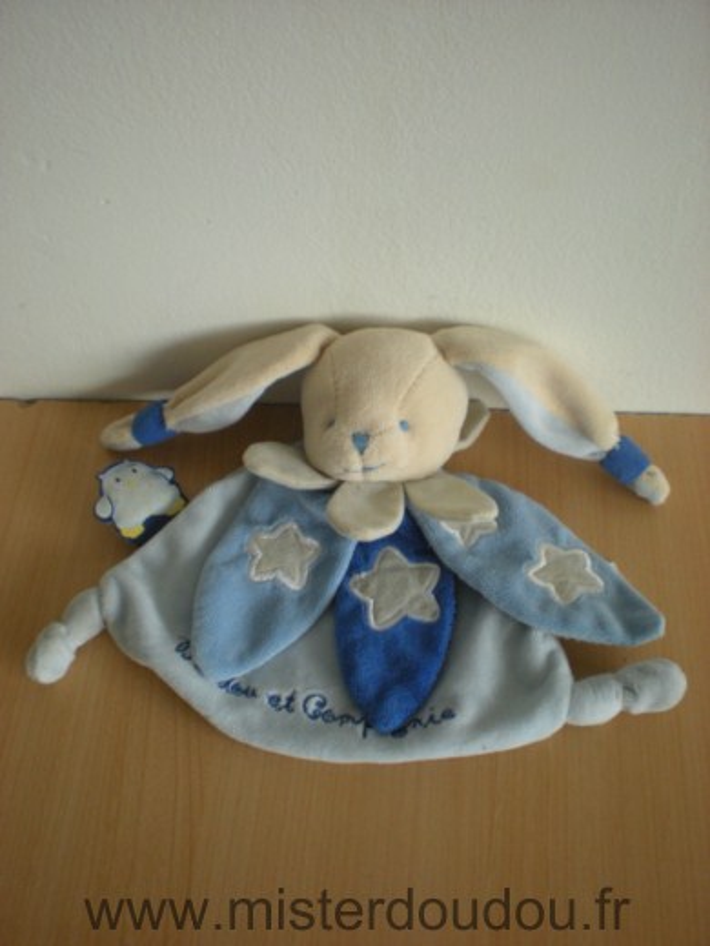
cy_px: 473
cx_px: 355
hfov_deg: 37.7
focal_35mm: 38
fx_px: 1039
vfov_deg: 49.0
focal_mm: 6.3
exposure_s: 1/50.2
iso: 200
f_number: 3.1
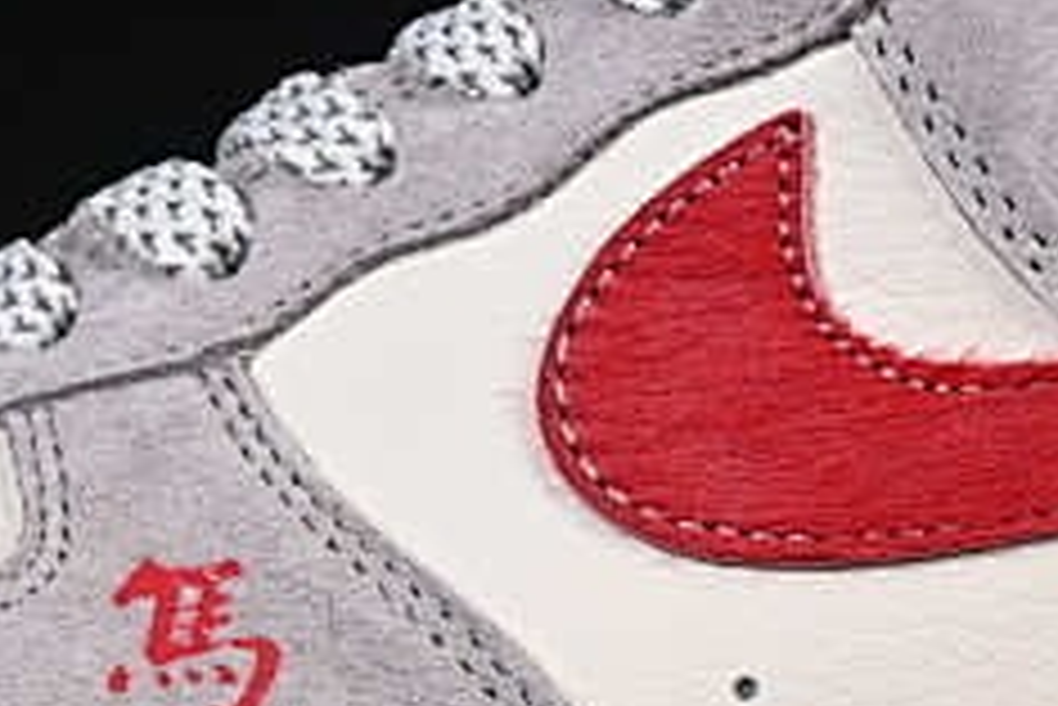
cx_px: 653
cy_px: 198
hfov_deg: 6.0
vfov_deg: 4.0
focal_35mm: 344
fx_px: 10116
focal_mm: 50
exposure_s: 1/80
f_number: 8
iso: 160
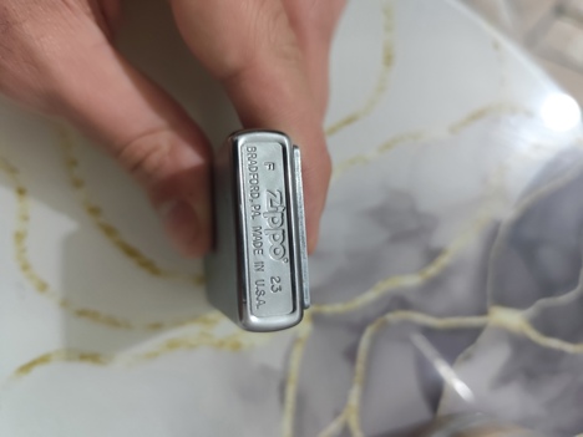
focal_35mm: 23
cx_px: 292
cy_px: 218
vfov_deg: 58.9
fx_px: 387
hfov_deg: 73.9
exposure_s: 1/24
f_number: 1.65
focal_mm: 6.14
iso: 1250
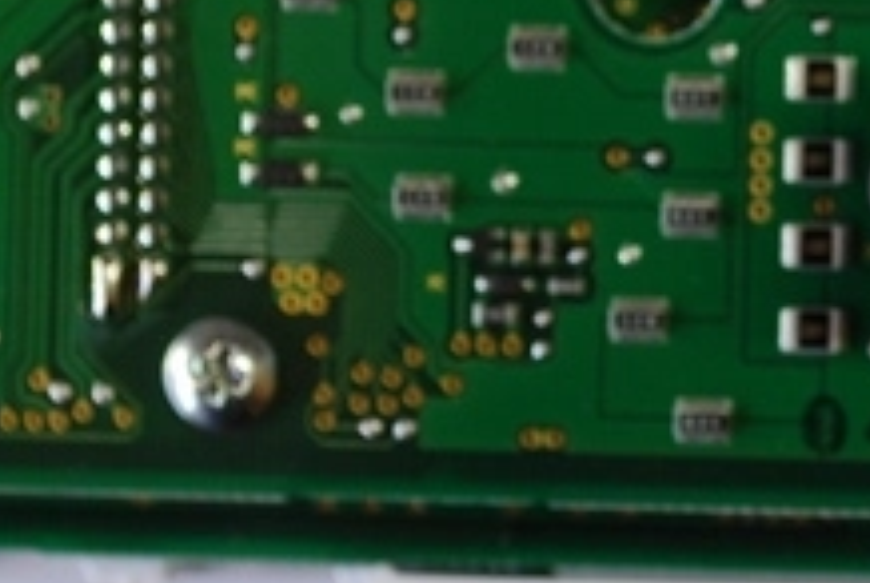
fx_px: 4428
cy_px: 78
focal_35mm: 183
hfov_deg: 11.1
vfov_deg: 7.5
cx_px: 822
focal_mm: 38
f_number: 5.3
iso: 400
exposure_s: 1/25
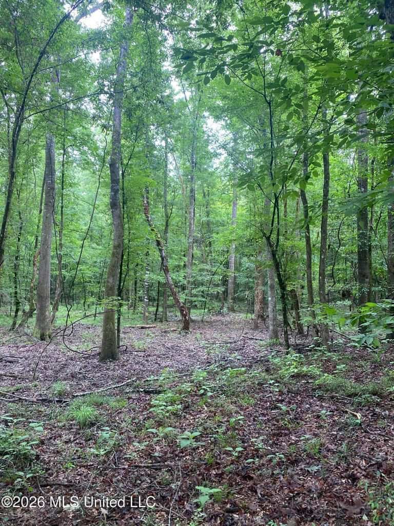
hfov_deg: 53.1
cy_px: 263
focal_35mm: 26
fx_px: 395
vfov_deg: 67.3
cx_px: 197
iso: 125
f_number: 1.8
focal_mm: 4.2
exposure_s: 1/121
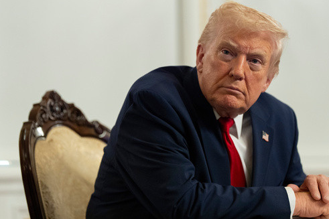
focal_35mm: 147
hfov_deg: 14.0
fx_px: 1343
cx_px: 166
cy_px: 105
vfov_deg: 9.3
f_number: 2.8
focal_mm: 141
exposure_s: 1/160
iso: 8000
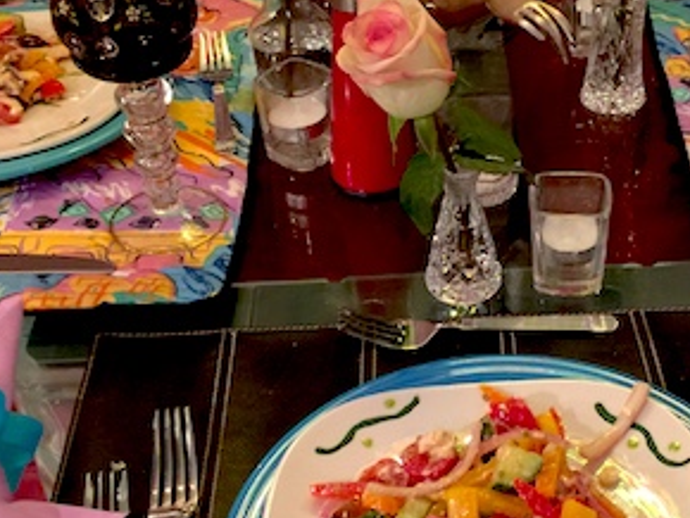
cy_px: 361
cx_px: 452
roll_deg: +1.2
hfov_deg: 31.9
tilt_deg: -41.2
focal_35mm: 60
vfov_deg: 24.3
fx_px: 1197
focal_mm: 4.15
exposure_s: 1/4
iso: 80
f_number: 2.2
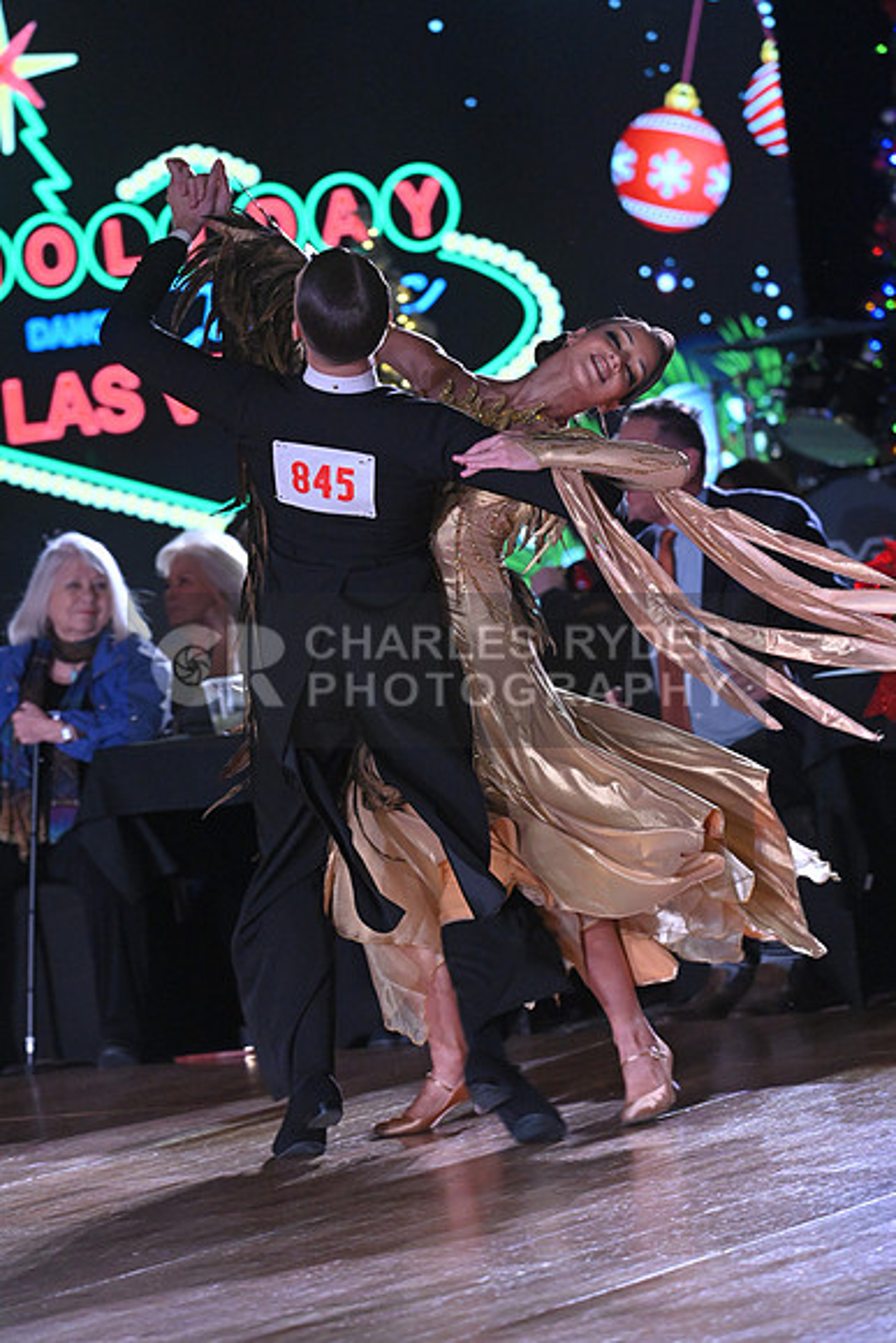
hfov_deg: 6.9
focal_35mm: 200
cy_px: 672
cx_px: 448
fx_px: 7462
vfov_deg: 10.3
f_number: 5.6
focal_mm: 200
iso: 4000
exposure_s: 1/400
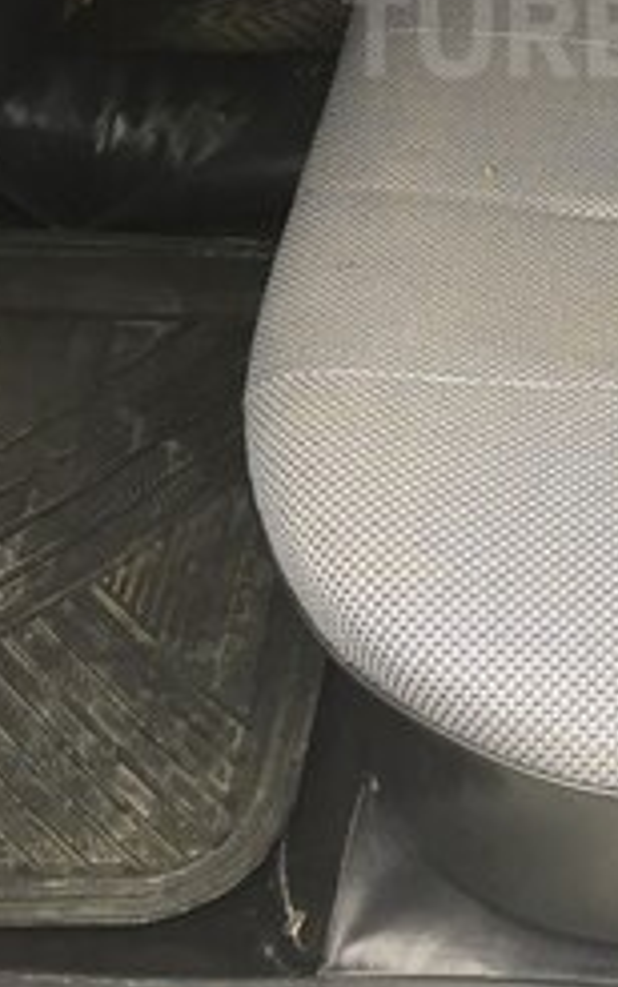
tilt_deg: -33.2
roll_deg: +1.1
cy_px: 32
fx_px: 1669
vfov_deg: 30.9
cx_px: 650
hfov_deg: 20.2
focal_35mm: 62
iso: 32
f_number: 2.2
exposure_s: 1/33
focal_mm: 4.15
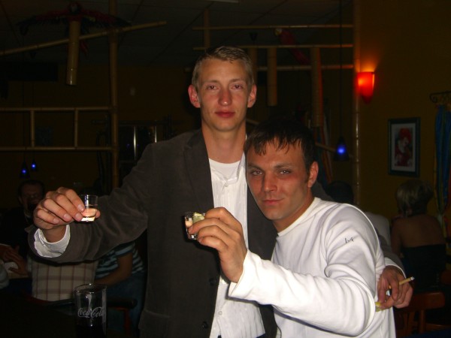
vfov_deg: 37.7
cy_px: 169
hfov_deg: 49.0
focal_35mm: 38
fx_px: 495
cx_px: 226
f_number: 2.8
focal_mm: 7.9
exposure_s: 1/60
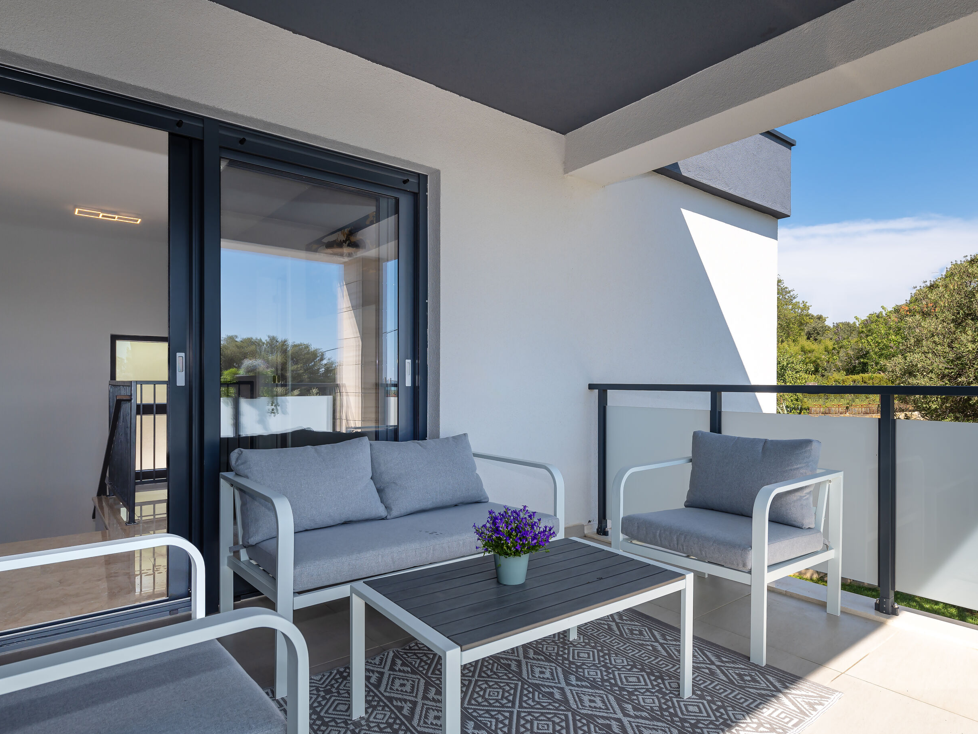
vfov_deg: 63.4
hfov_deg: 79.0
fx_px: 593
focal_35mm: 21
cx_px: 500
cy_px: 361
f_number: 9
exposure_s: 1/200
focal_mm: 19
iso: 100
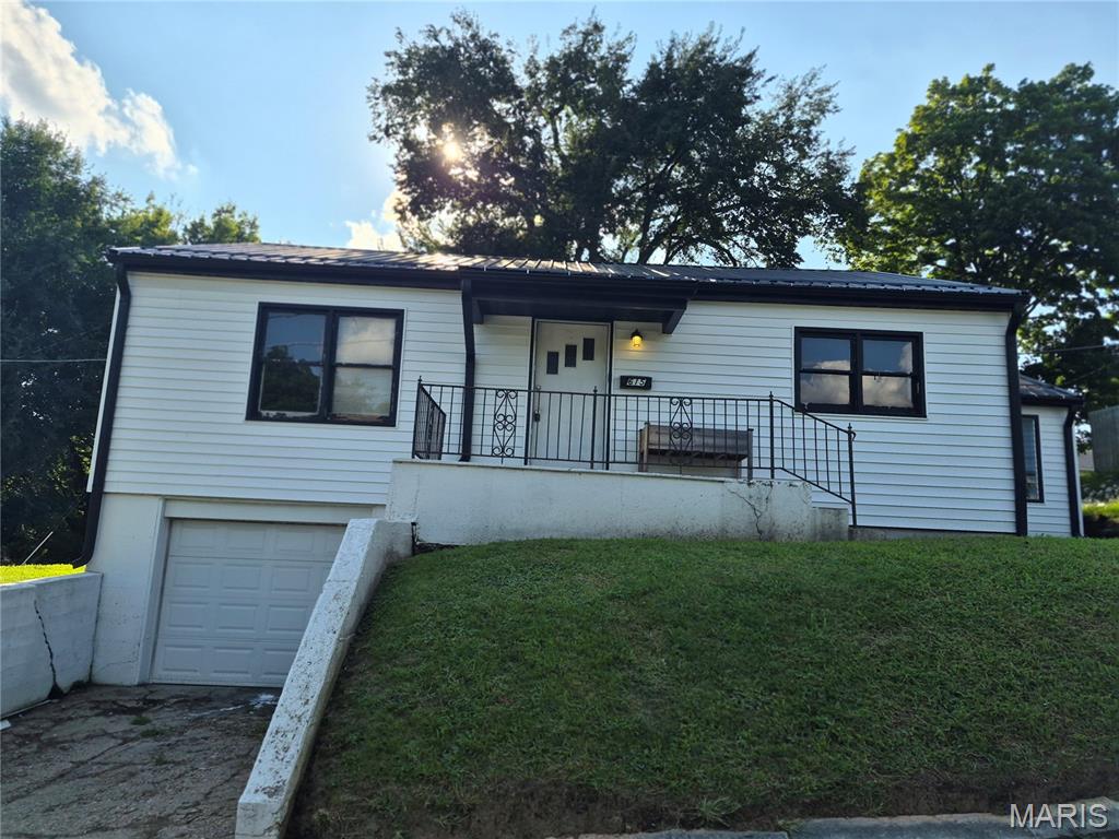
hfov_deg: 73.9
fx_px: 744
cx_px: 560
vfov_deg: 58.9
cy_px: 420
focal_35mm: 23
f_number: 1.8
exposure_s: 1/7696
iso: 64
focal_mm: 5.4
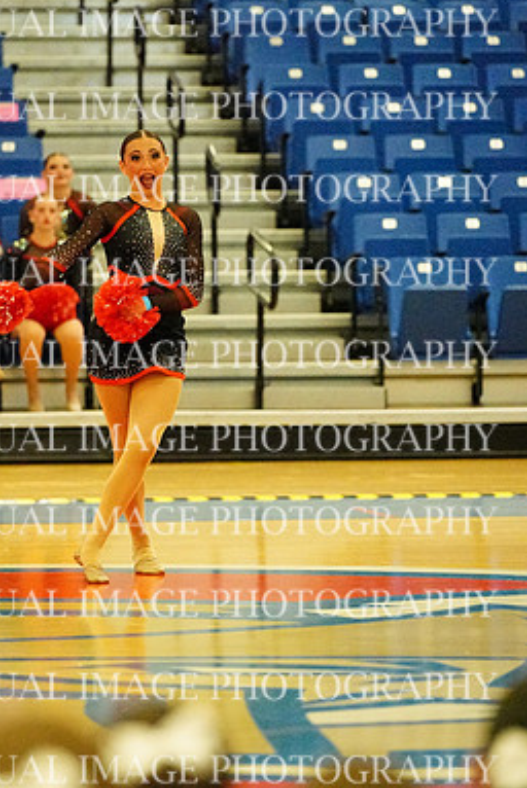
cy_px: 396
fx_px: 4975
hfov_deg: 6.1
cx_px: 200
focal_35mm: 227
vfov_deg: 9.1
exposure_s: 1/1600
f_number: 2.8
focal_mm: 150
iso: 25600
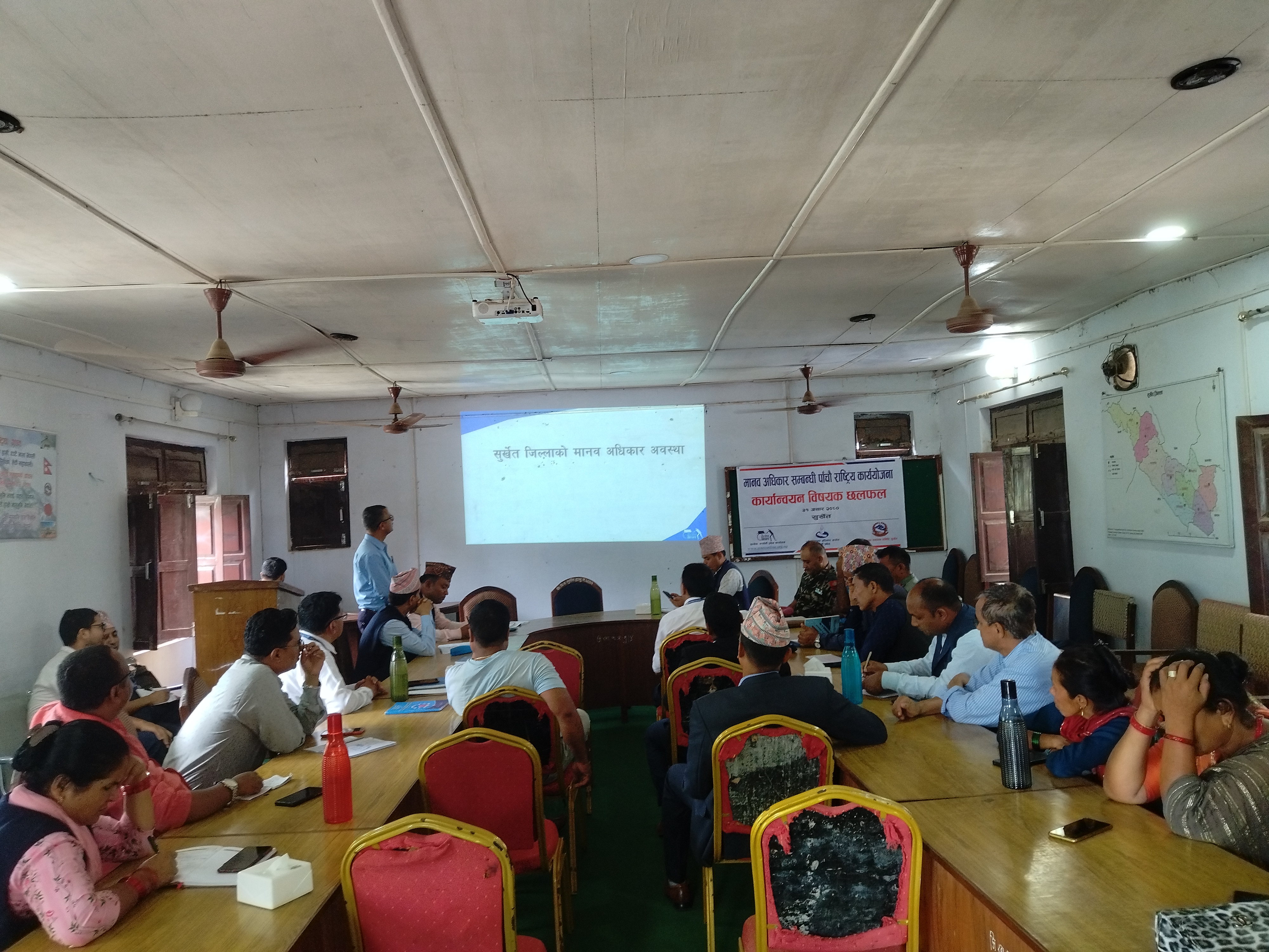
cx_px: 634
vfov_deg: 51.4
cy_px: 476
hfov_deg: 65.3
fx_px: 990
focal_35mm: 27
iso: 184
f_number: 1.79
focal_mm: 4.74
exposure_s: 1/25
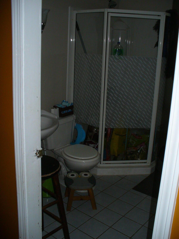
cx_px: 90
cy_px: 120
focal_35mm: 37
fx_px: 255
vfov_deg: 50.1
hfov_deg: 38.7
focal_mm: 6.1
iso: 100
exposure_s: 1/60
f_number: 2.8
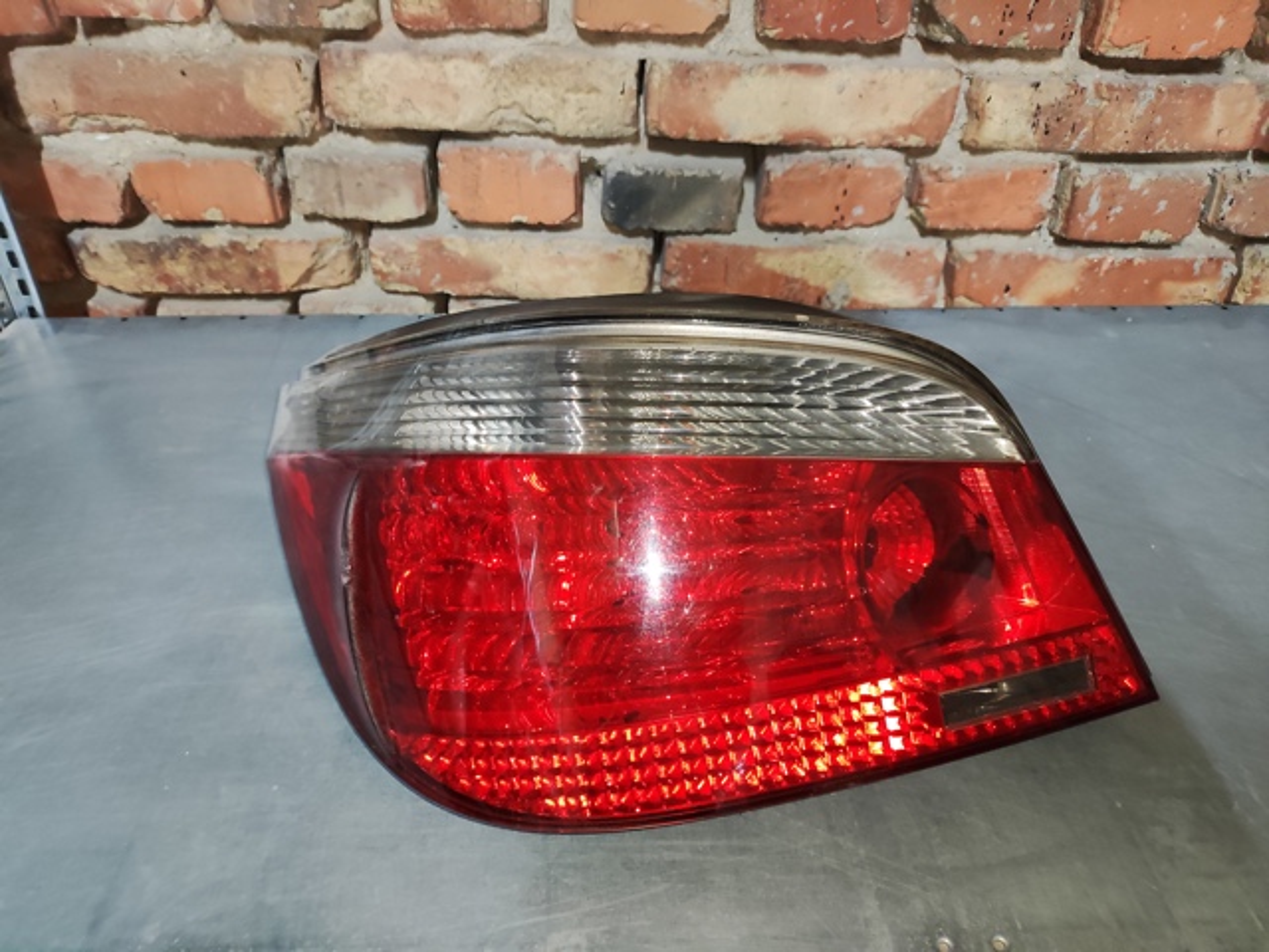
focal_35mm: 25
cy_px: 476
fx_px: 916
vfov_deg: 54.9
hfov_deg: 69.4
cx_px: 634
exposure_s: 1/30
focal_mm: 4.71
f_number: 1.79
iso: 1004
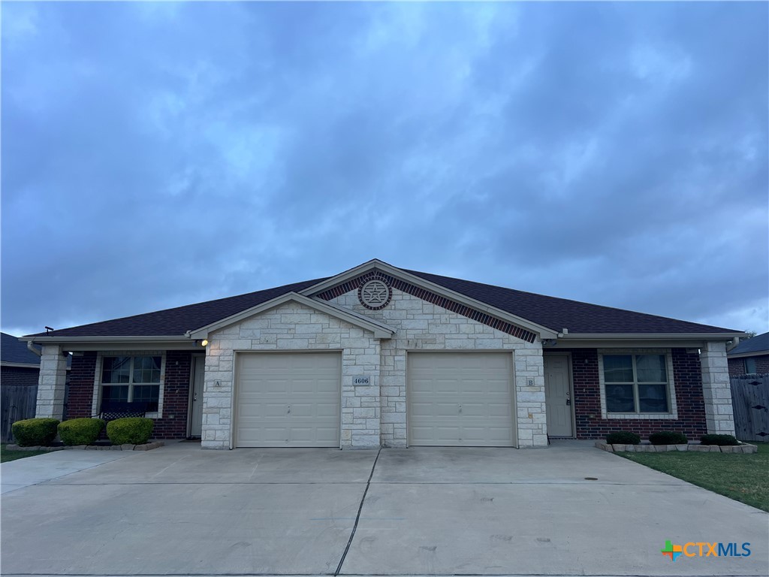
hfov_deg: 67.3
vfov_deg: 53.1
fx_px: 578
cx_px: 384
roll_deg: +0.6
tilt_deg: +9.6
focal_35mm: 26
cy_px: 288
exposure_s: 1/330
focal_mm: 5.7
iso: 50
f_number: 1.5
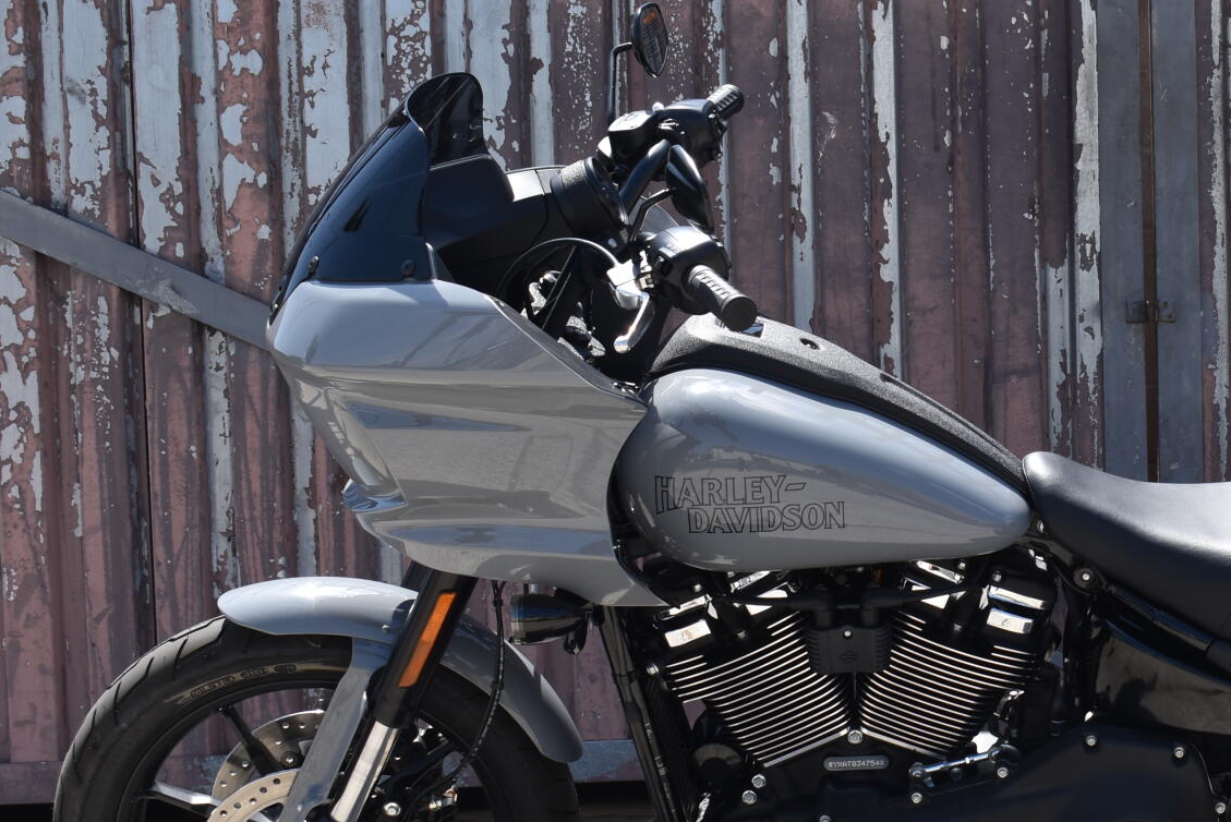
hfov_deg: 23.4
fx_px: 2908
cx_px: 1037
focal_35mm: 85
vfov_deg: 16.0
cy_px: 582
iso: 100
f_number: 8
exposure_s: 1/250
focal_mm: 32
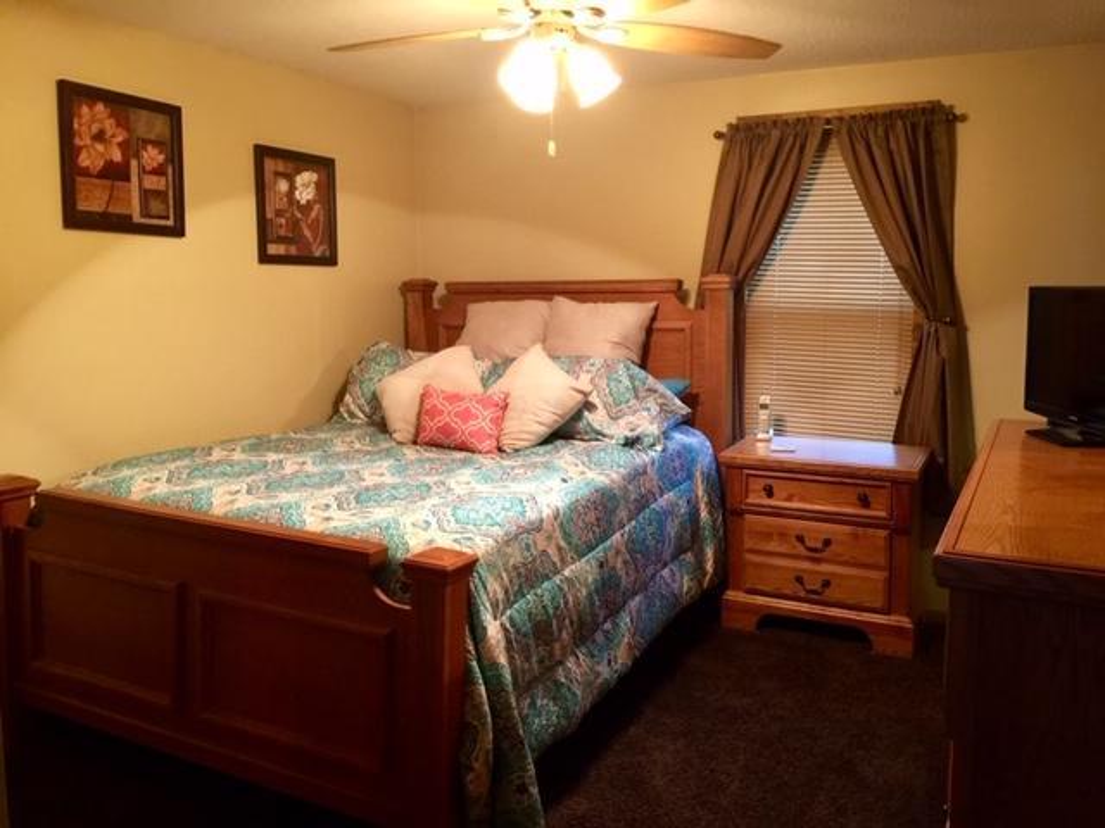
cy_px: 414
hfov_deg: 61.7
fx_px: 926
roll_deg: -1.0
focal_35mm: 29
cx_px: 552
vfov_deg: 48.2
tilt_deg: -6.9
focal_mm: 4.15
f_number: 2.2
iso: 100
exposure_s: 1/8
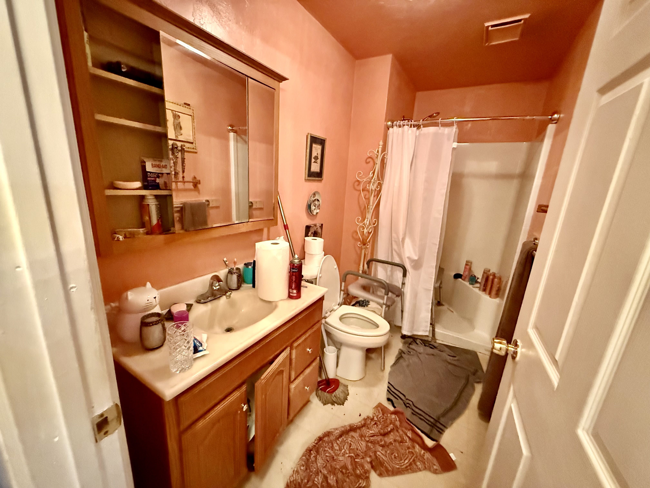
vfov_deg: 85.7
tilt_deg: -12.9
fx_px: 263
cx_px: 325
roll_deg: -2.6
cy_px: 244
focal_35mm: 14
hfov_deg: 102.1
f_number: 2.2
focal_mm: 2.22
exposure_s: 1/60
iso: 1250
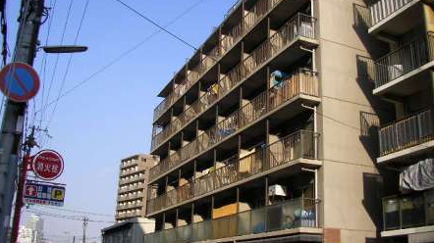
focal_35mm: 42
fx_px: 483
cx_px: 215
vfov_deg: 28.3
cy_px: 120
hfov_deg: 48.4
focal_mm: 5.8
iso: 50
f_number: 4.1
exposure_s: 1/378
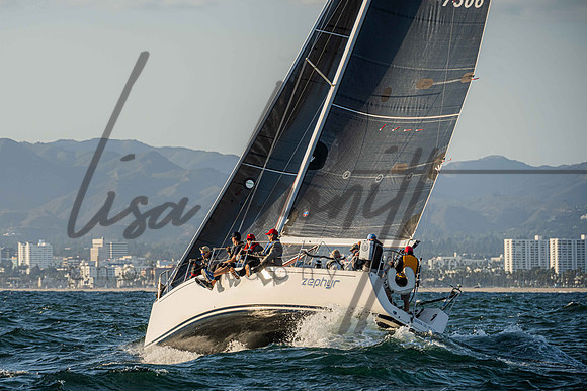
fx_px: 4324
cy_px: 246
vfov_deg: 5.2
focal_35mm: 265
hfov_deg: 7.8
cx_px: 225
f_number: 8
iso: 400
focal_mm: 210
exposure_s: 1/1000
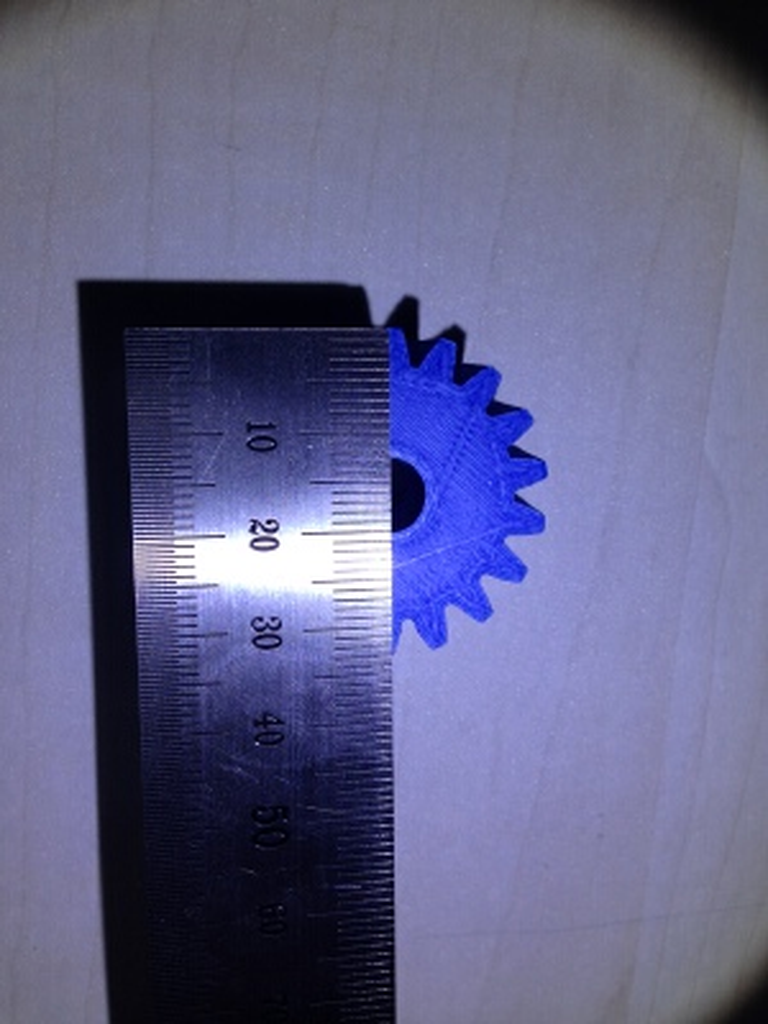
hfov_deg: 42.9
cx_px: 384
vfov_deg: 55.4
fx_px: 976
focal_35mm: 33
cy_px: 512
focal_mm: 4.12
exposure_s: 1/480
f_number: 2.4
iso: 50
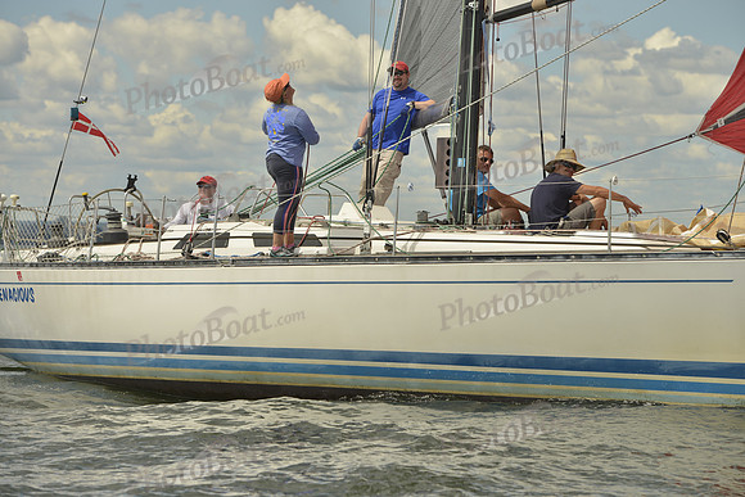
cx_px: 372
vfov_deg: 9.5
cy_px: 248
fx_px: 3001
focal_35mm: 145
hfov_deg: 14.2
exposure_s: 1/1000
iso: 200
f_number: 8
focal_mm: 145
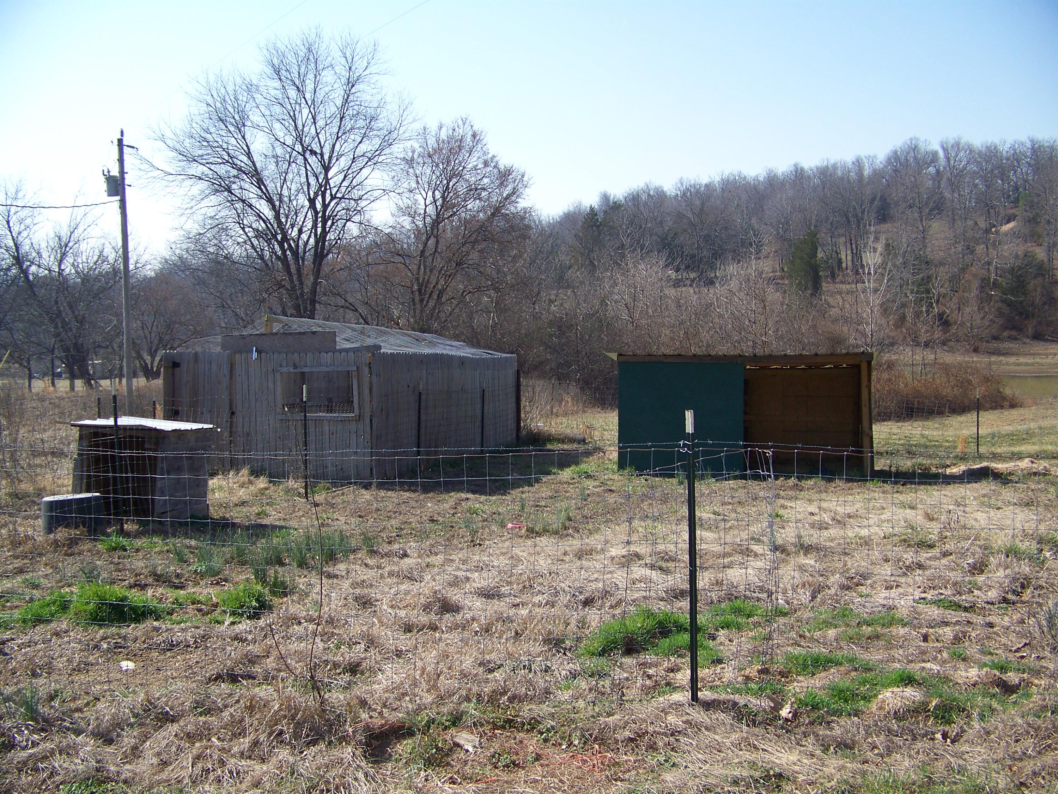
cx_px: 529
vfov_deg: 39.7
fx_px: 1100
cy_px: 397
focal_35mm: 36
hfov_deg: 51.4
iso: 64
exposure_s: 1/640
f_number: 2.8
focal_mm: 5.85
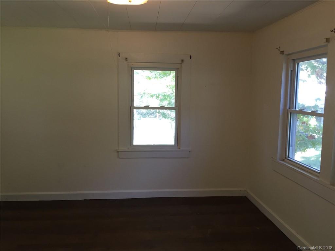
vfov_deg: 48.2
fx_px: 281
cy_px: 126
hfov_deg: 61.7
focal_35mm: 29
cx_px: 168
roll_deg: -1.4
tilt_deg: -6.9
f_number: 2.2
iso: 80
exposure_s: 1/30
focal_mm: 4.15
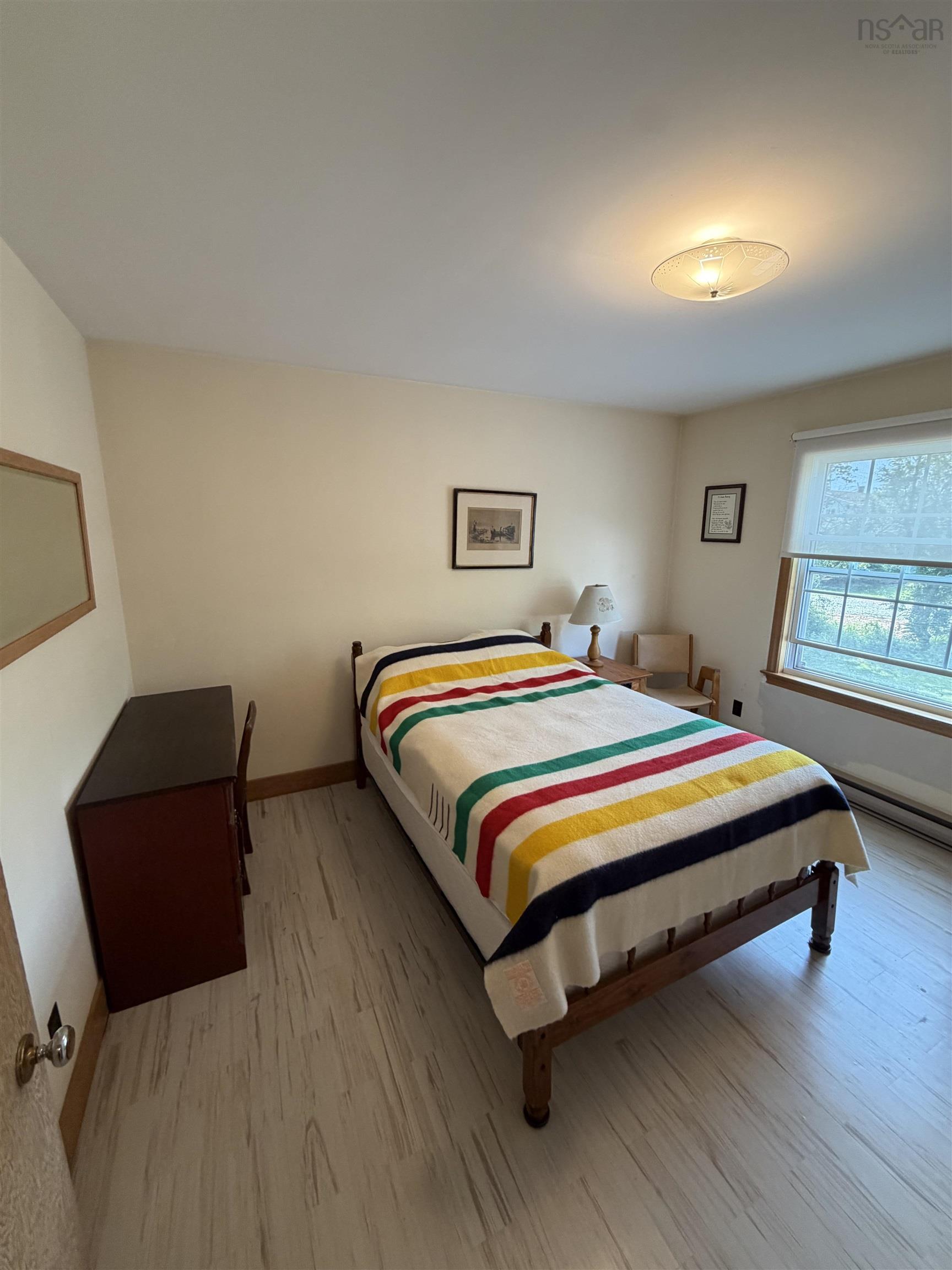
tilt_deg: -13.5
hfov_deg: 85.7
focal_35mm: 14
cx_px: 476
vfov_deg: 102.1
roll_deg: -0.1
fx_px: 513
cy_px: 635
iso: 250
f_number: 2.2
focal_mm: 2.22
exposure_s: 1/120
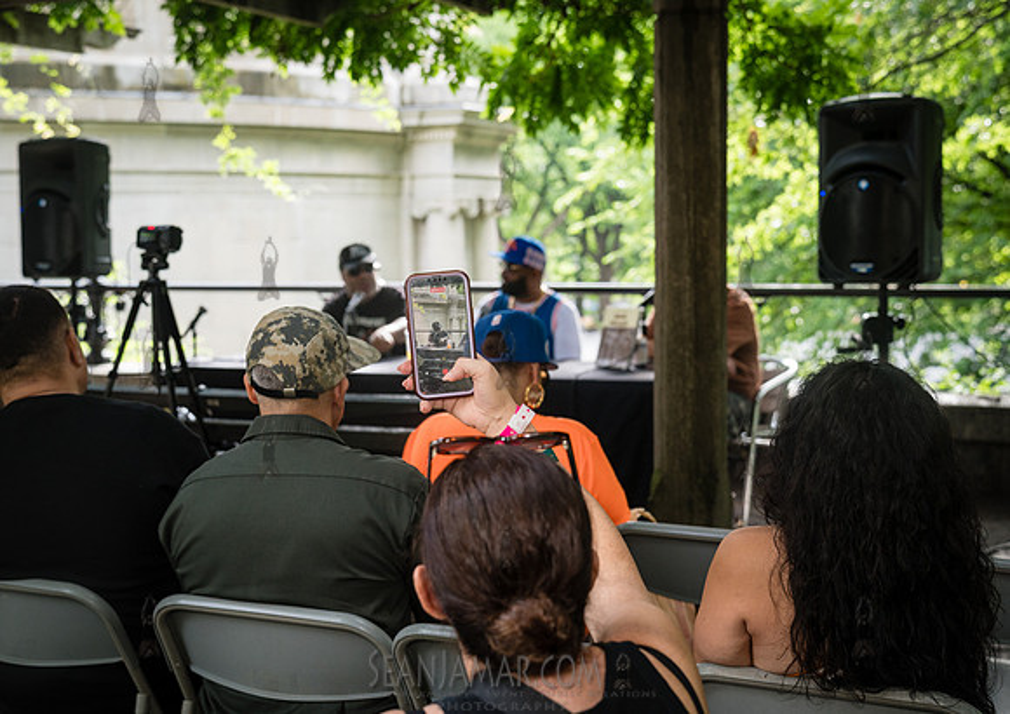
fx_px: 1399
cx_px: 474
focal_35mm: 49
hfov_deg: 39.7
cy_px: 357
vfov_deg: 28.6
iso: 1250
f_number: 4
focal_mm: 47
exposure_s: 1/250
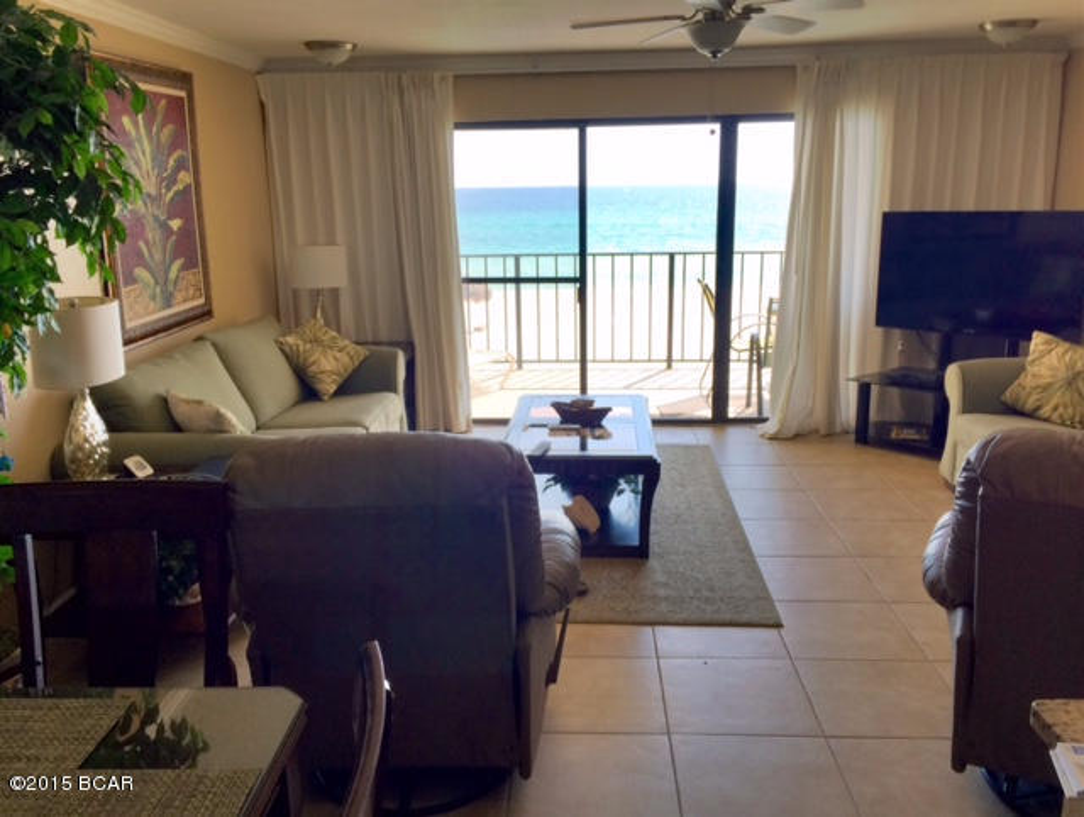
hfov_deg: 61.6
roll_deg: +0.8
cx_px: 542
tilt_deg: -13.6
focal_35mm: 29
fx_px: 909
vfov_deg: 48.3
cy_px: 408
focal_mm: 4.15
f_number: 2.2
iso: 40
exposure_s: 1/30
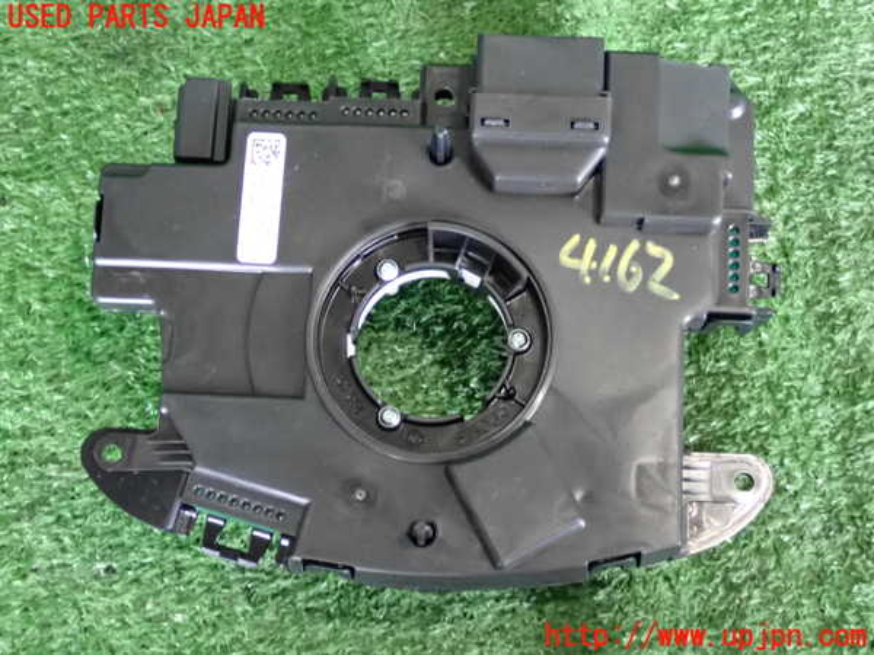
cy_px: 328
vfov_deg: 21.9
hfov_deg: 29.0
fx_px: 1692
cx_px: 437
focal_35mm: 67
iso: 2500
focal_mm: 11.88
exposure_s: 1/40
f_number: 3.8
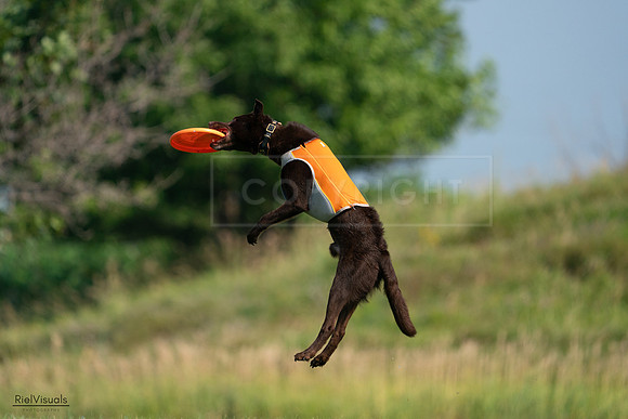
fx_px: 9038
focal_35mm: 518
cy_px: 210
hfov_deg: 4.0
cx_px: 314
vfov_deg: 2.7
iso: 1000
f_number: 6.3
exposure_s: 1/4000
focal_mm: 518
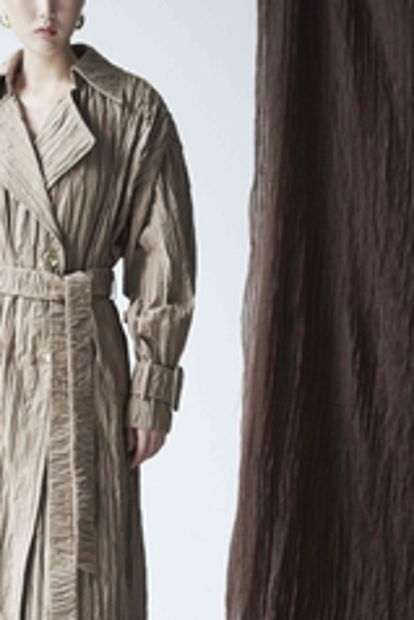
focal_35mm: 111
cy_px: 414
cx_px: 135
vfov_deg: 18.4
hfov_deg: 12.3
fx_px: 1912
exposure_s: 1/250
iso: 1600
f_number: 3.2
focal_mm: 55
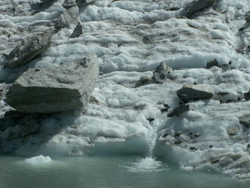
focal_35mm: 107
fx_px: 773
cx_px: 125
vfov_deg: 13.8
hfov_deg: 18.4
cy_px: 94
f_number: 8
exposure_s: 1/400
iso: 50
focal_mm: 17.46
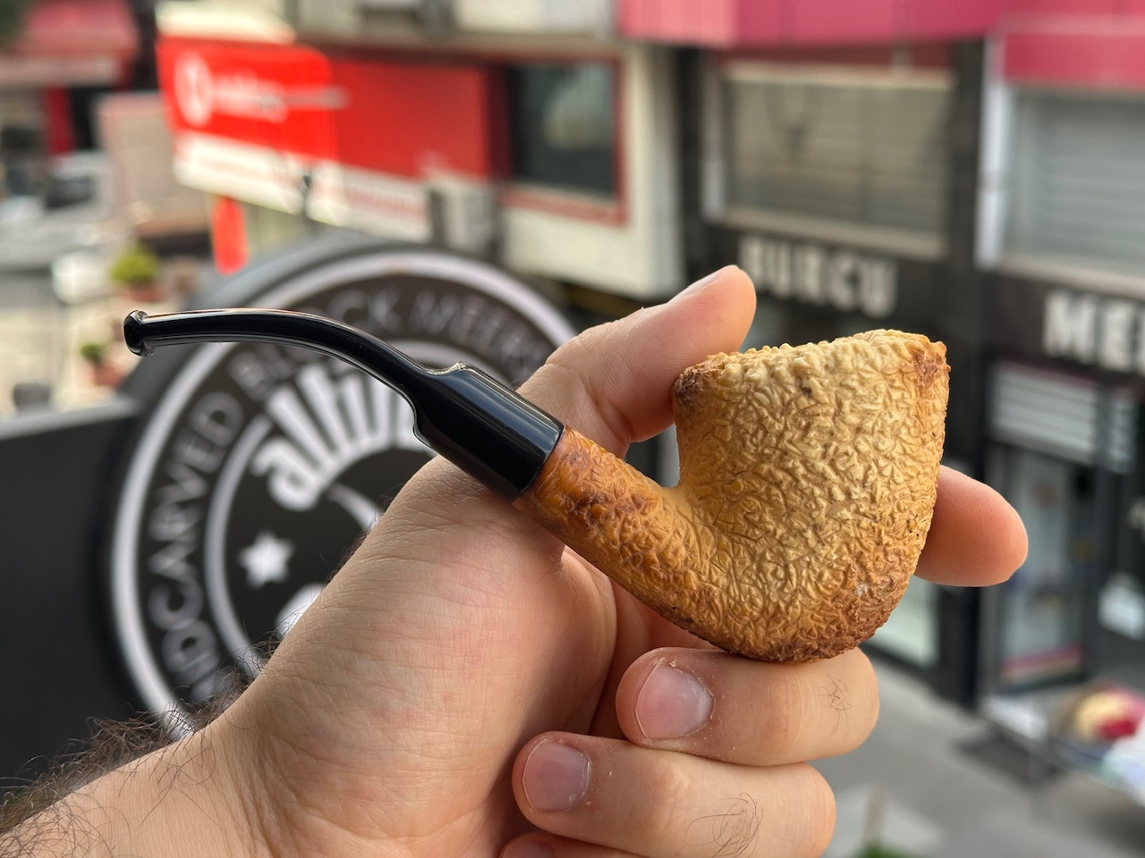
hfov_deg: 39.7
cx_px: 572
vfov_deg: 30.3
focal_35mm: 48
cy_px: 429
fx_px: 1588
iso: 64
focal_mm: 6.86
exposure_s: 1/487
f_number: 1.78
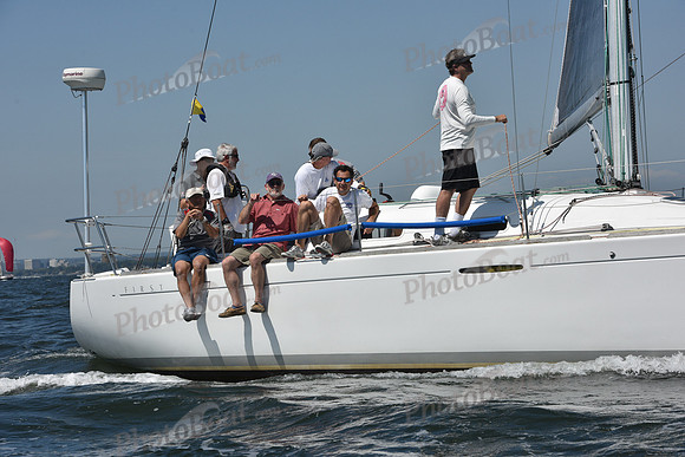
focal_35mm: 110
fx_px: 2093
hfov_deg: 18.6
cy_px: 228
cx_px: 342
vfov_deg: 12.5
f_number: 11
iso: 250
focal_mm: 110
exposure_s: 1/1250
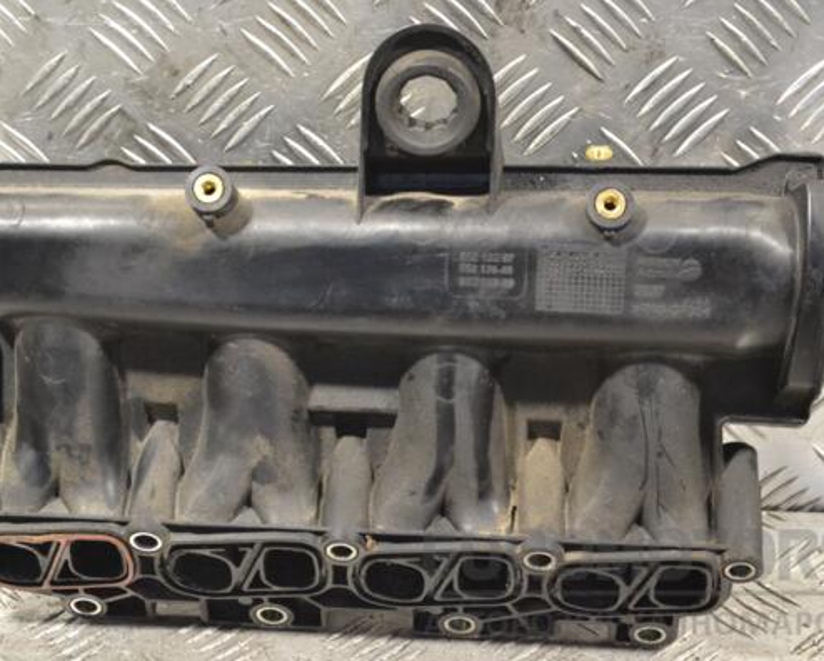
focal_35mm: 82
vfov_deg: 18.7
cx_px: 392
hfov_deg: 23.3
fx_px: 2001
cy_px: 332
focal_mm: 48
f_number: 6.3
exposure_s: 1/160
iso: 3200
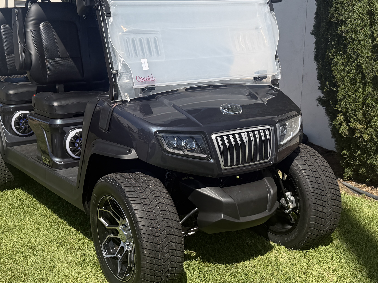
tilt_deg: -10.4
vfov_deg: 29.1
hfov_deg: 37.9
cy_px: 123
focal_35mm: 50
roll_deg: +0.4
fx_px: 546
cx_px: 135
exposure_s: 1/4673
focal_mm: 6.76
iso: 80
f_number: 1.78
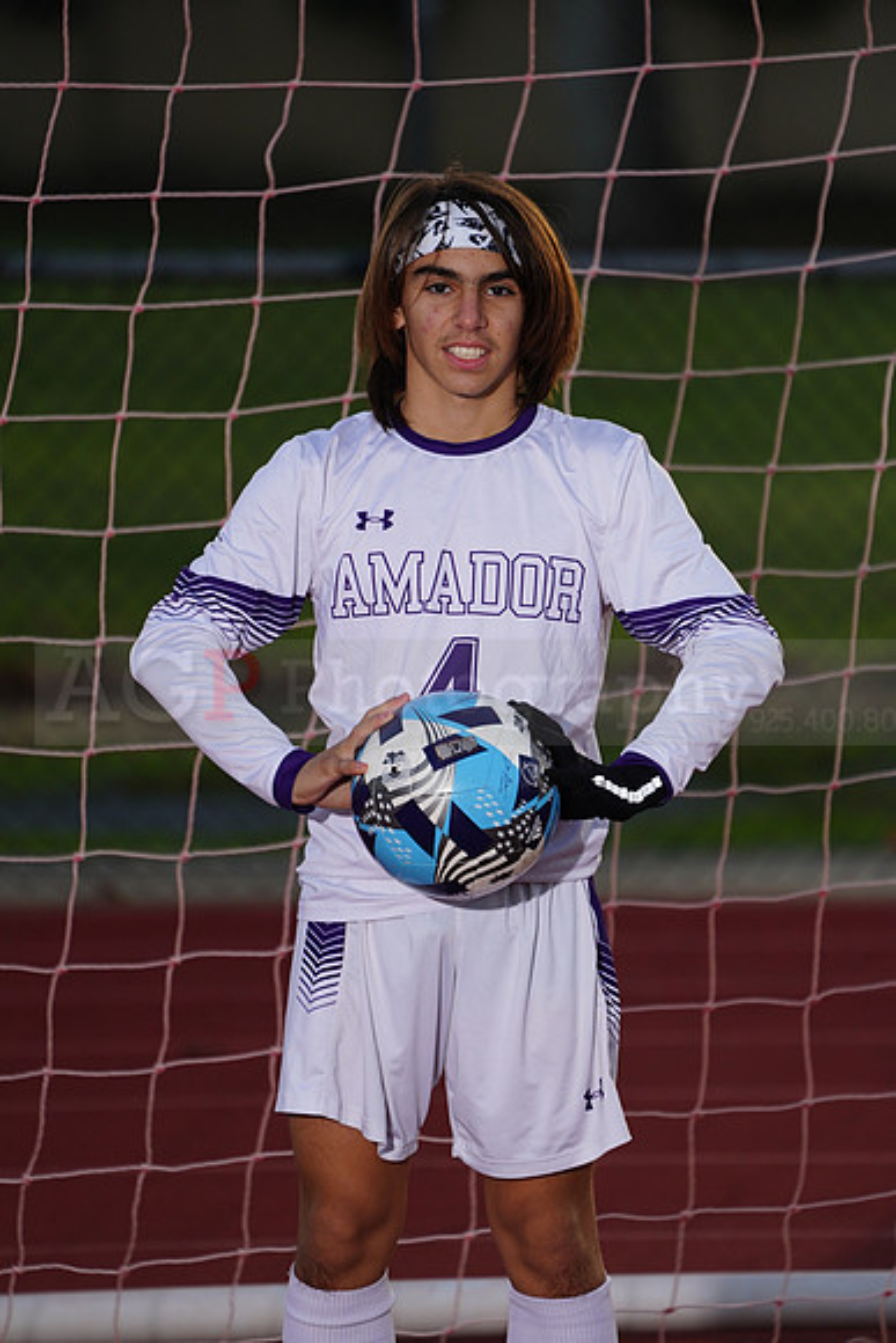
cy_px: 672
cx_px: 448
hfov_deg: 3.4
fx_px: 14923
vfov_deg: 5.2
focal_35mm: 400
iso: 320
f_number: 5.6
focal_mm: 400
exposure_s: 1/250
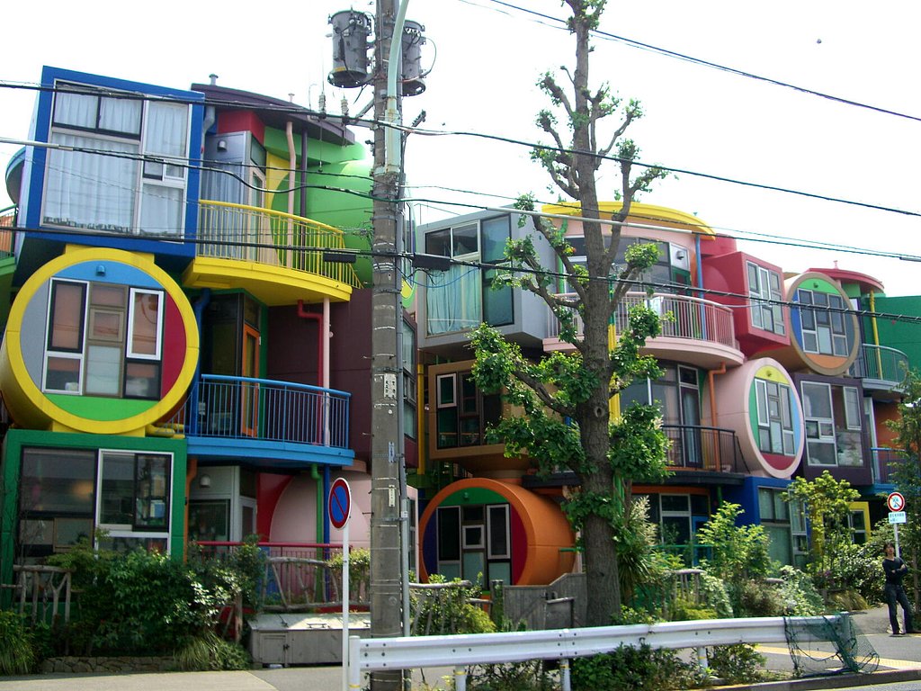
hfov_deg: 49.0
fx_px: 1011
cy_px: 346
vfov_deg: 37.7
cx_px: 460
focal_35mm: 38
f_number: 5.6
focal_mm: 7.9
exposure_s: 1/200
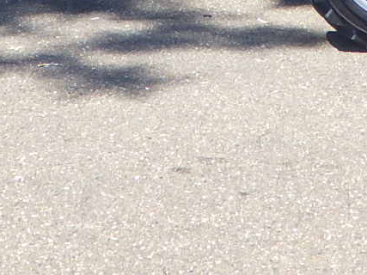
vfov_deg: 8.3
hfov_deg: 12.1
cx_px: 160
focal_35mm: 163
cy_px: -384
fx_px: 1728
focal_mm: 6.1
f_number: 4.6
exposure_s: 1/320
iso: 125
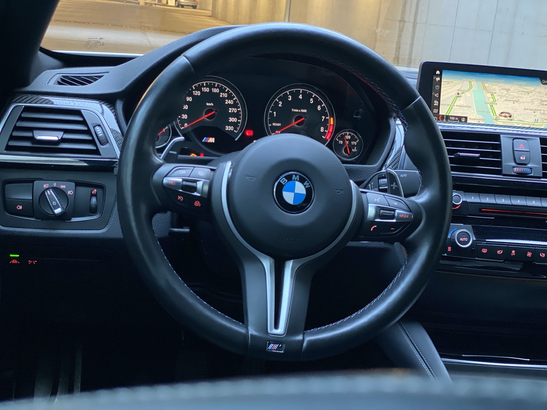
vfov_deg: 28.0
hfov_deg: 36.8
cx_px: 274
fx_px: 822
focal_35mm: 52
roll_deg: -5.9
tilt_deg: -13.5
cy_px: 205
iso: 250
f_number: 2
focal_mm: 6
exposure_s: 1/35
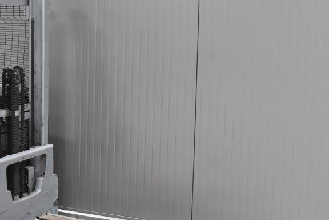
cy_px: 95
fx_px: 685
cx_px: 18
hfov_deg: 25.9
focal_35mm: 75
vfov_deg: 18.2
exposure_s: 1/30
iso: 1600
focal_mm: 24
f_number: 5.6
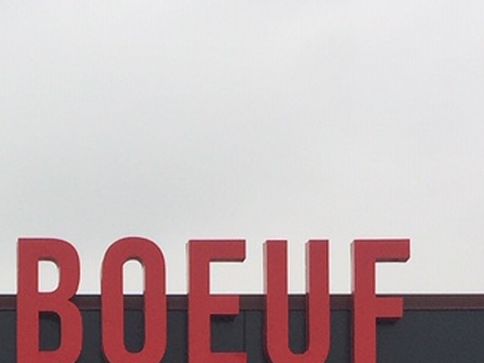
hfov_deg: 13.3
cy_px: 685
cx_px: -68
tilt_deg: +2.0
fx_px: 2029
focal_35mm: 145
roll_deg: -1.3
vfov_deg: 9.7
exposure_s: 1/222
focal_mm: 4.15
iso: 32
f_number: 2.2
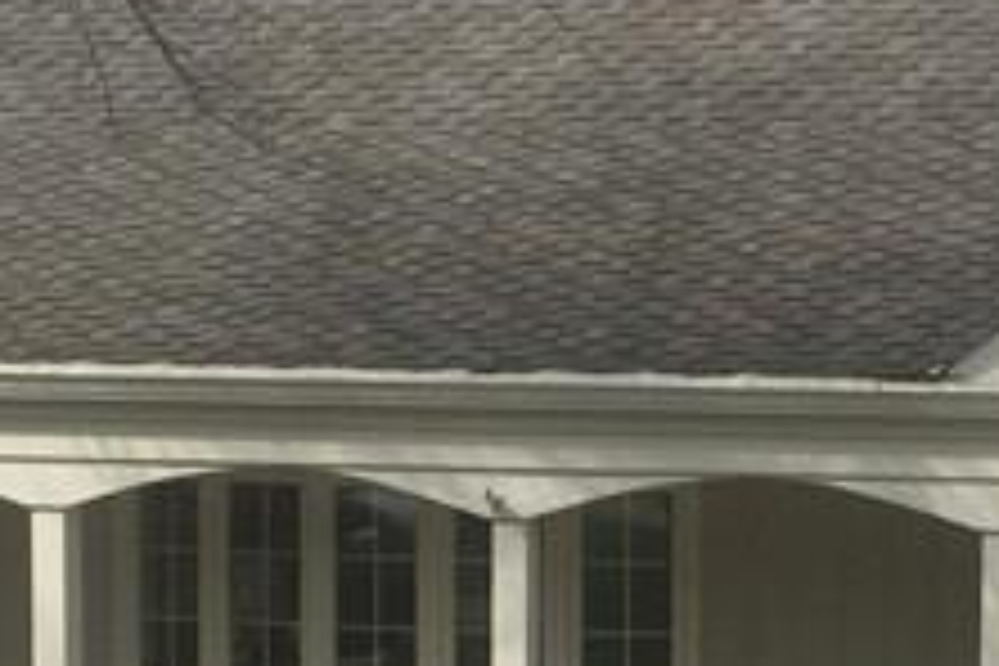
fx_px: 3857
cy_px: 873
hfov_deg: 14.5
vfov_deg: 9.7
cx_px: 1062
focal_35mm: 139
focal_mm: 4.15
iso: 32
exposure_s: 1/1099
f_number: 2.2
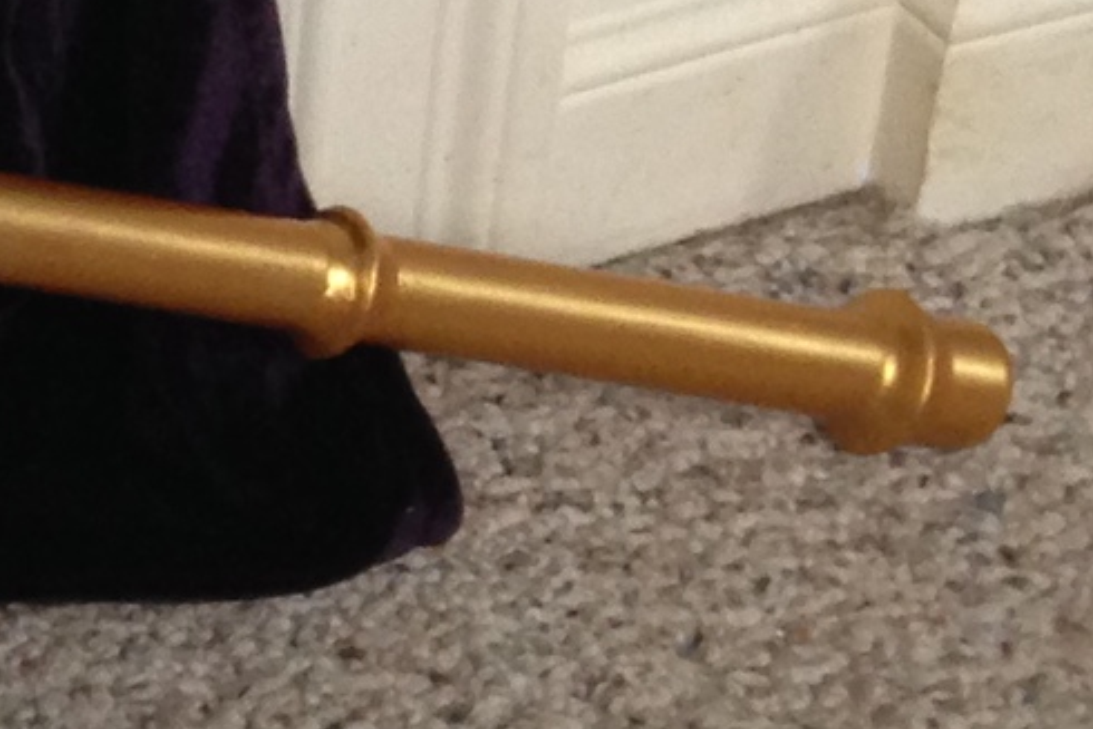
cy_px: 168
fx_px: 5314
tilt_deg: -36.8
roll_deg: +7.6
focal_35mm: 175
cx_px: -1343
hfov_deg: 10.4
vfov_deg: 7.8
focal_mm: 4.12
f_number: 2.4
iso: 125
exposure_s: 1/20
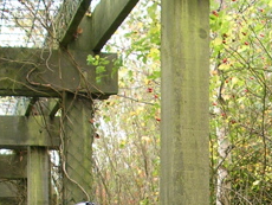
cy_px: 275
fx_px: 1007
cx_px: 261
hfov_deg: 15.2
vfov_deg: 11.3
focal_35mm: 128
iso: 50
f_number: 3
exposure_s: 1/44.5
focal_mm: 7.1
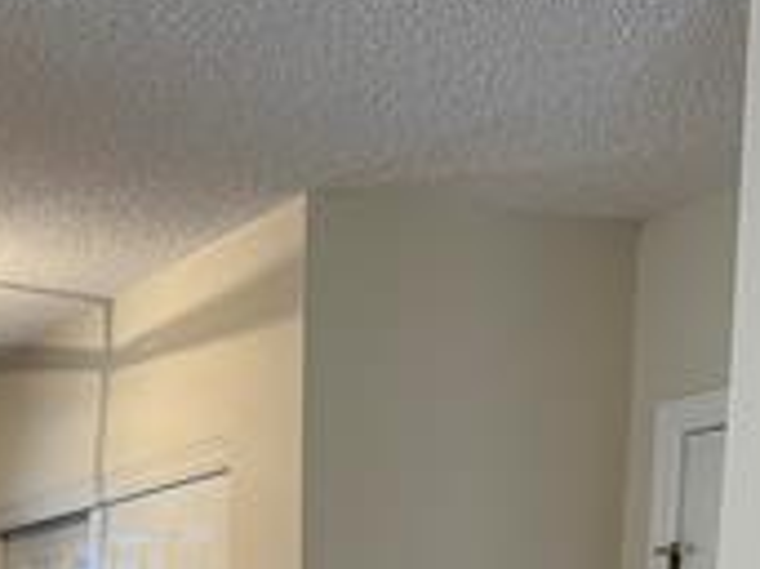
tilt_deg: -12.4
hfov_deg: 25.8
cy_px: 1040
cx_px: 62
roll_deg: +1.3
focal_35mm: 73
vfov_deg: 16.6
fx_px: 1602
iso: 125
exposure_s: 1/60
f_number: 1.6
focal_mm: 5.1
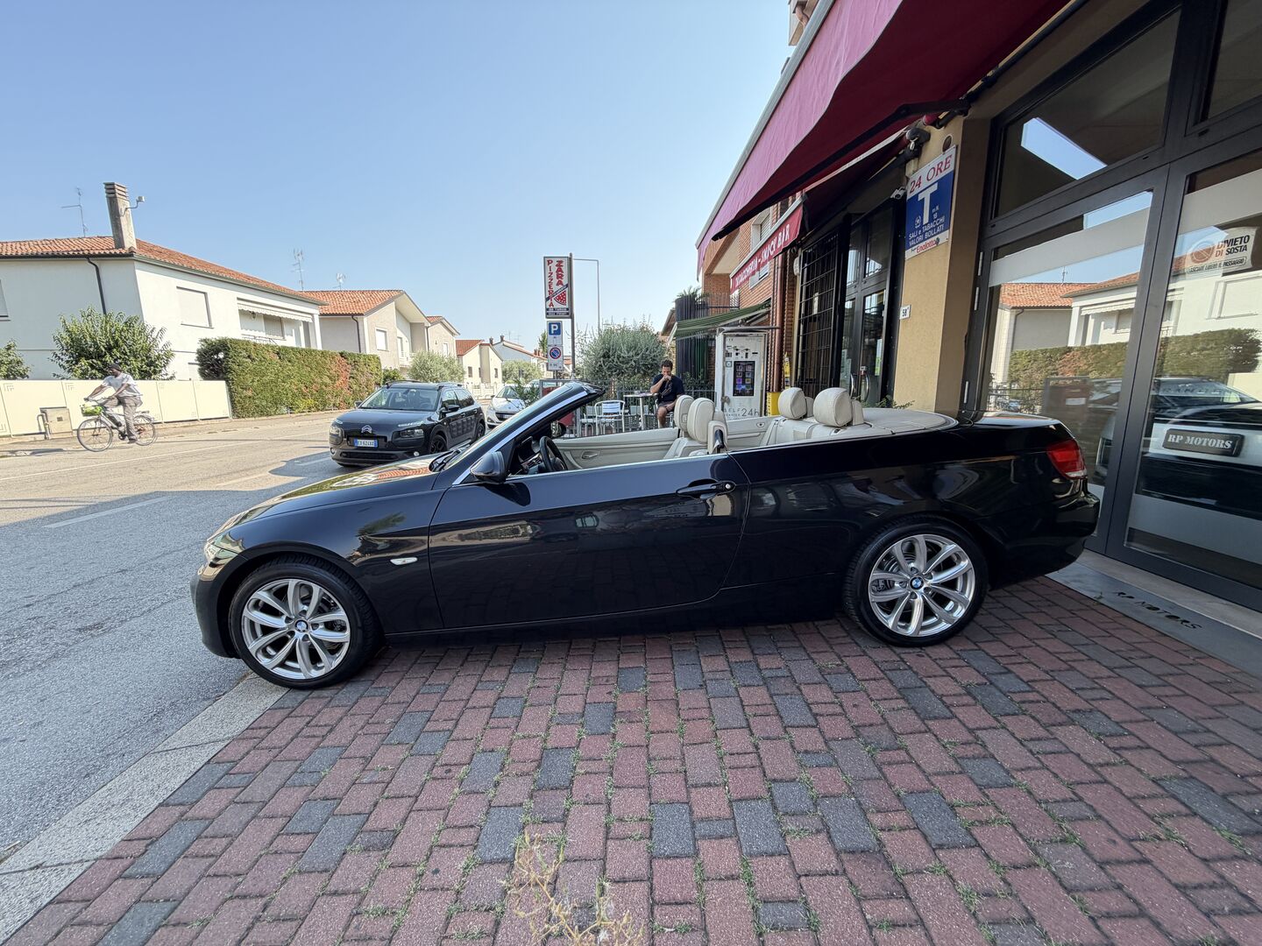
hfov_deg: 102.1
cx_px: 631
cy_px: 473
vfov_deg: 85.7
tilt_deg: -10.2
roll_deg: +0.9
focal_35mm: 14
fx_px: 510
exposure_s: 1/170
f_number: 2.2
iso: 50
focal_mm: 2.22
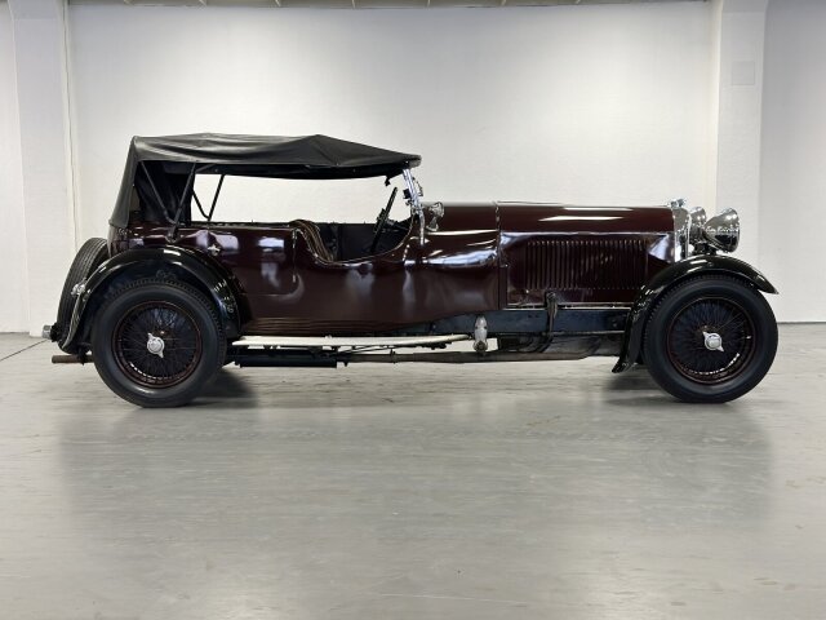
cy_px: 310
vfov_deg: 30.3
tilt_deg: -6.4
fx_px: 1145
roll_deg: +0.5
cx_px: 413
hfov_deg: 39.7
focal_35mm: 48
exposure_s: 1/60
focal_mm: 6.86
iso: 125
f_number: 1.78
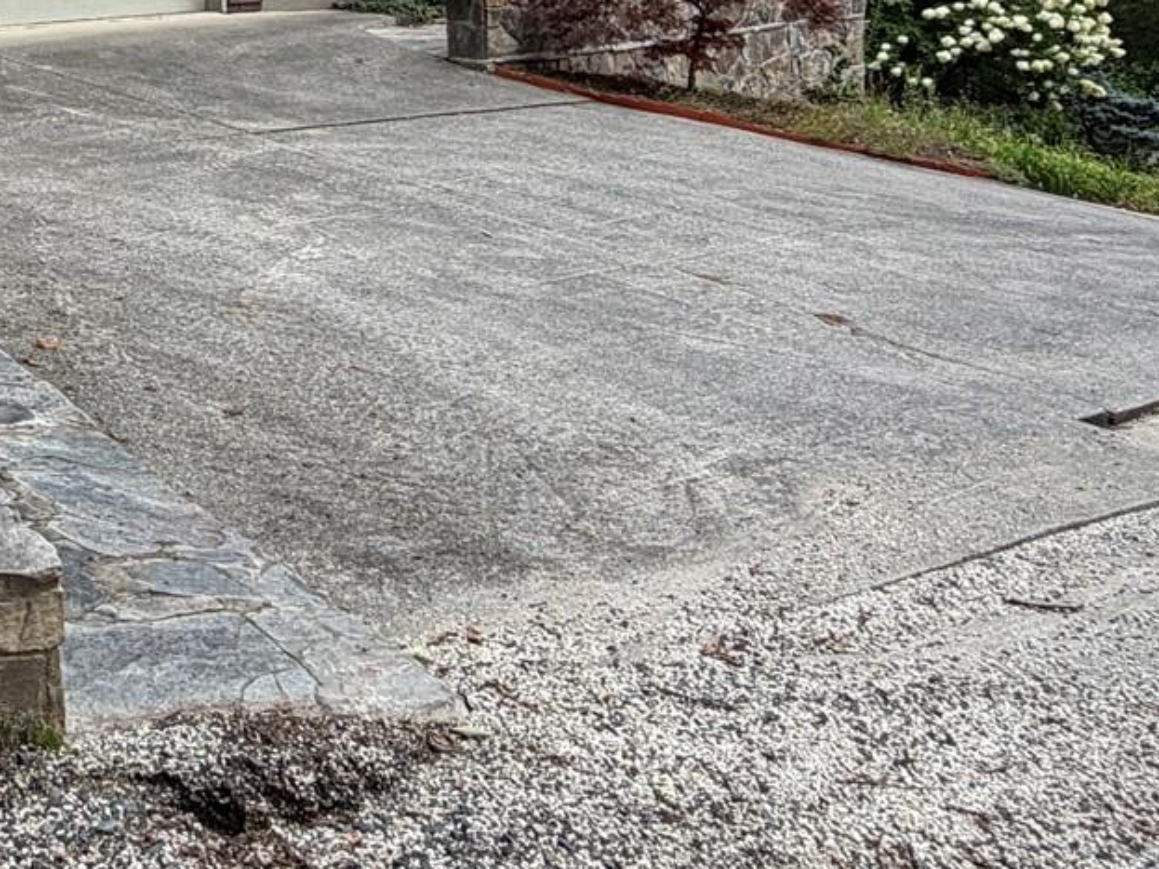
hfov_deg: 38.2
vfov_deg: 29.1
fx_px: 1540
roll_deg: +1.7
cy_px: -32
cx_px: 97
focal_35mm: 46
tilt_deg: -2.7
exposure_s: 1/188
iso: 40
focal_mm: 2.22
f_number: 2.2
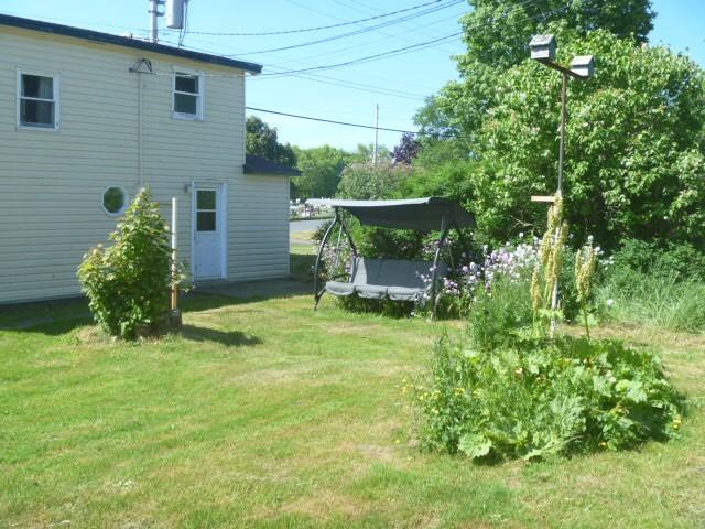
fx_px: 713
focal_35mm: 35
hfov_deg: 52.6
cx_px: 352
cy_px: 264
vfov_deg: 40.7
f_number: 4.5
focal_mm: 6.3
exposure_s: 1/160
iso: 80
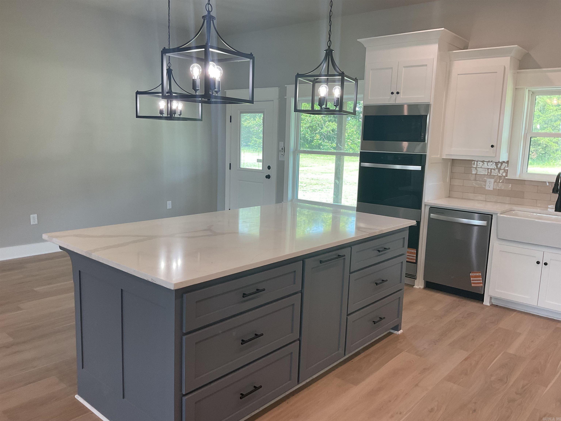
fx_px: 470
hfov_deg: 61.7
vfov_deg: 48.2
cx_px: 280
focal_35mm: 29
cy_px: 210
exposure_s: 1/120
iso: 64
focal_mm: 3
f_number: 1.8
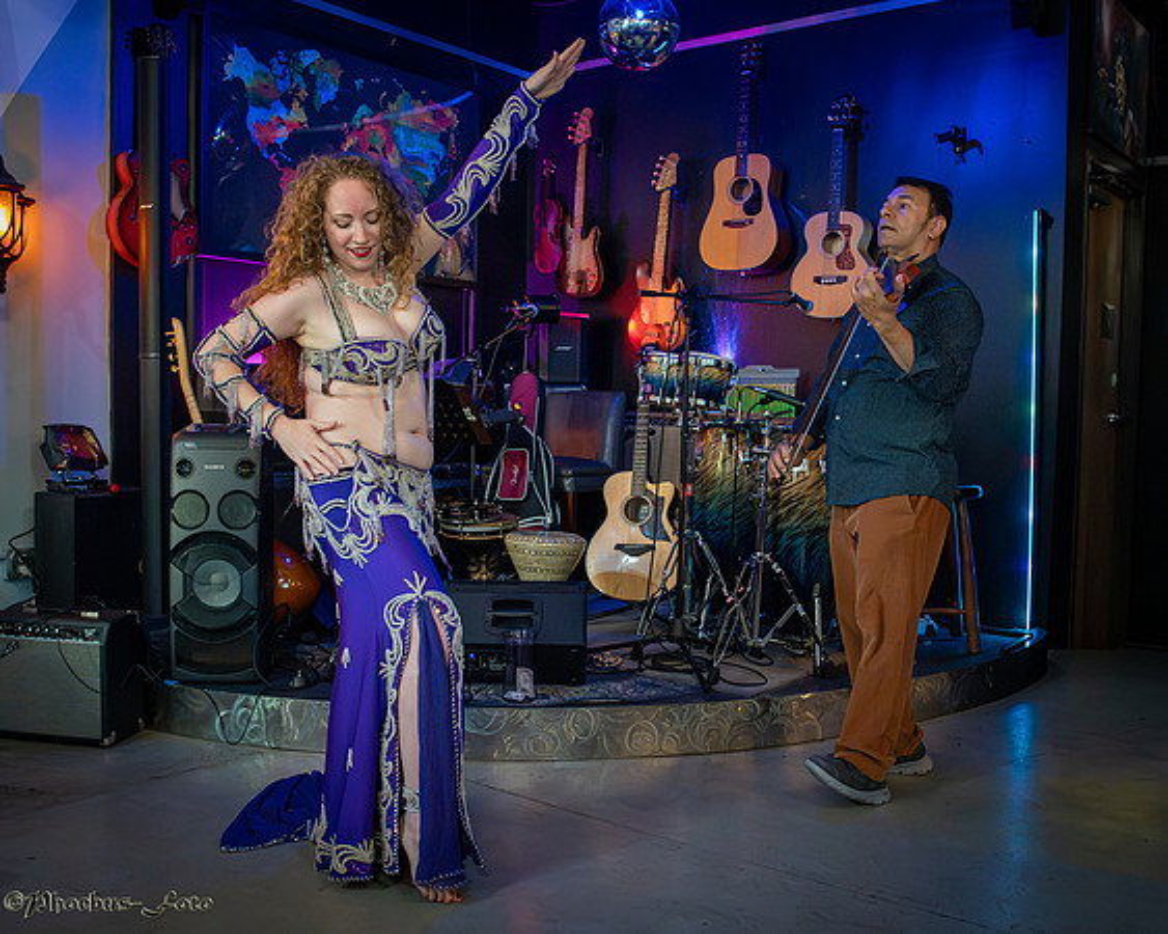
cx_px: 581
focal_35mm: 33
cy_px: 481
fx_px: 1142
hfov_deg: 54.2
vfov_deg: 44.4
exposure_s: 1/250
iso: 20000
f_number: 4
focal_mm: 24
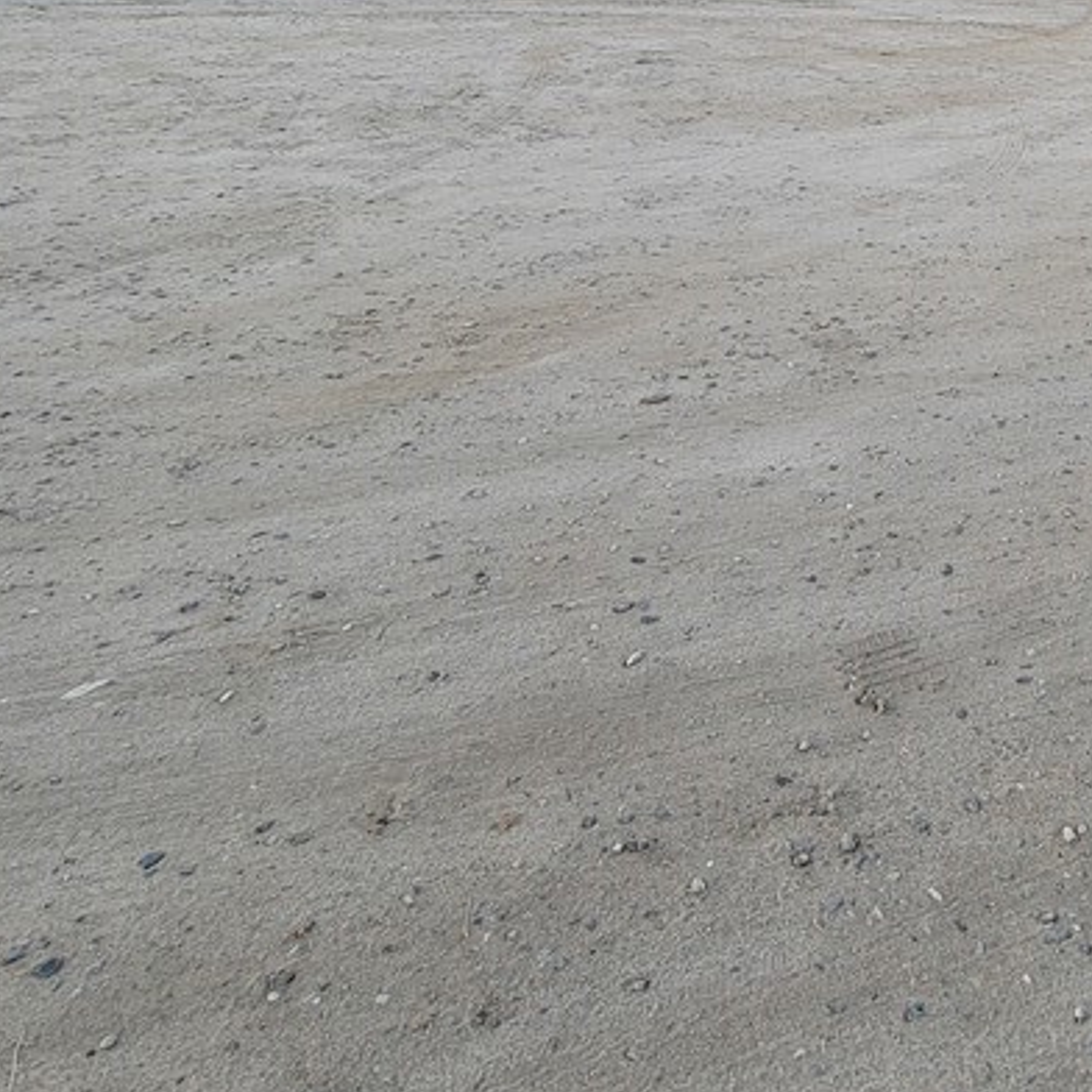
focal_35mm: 30
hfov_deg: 47.1
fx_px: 1071
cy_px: 95
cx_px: 1034
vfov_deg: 48.0
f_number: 2.2
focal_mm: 2.2
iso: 80
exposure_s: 1/120
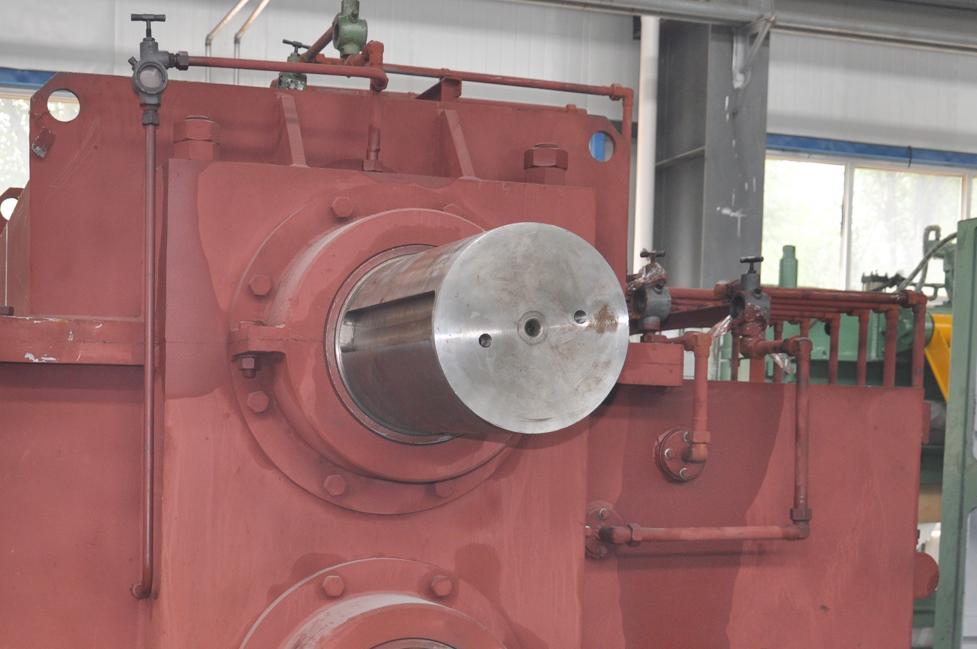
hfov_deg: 33.3
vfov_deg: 22.1
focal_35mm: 60
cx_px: 369
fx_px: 1626
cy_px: 564
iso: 400
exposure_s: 1/125
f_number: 3.8
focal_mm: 22
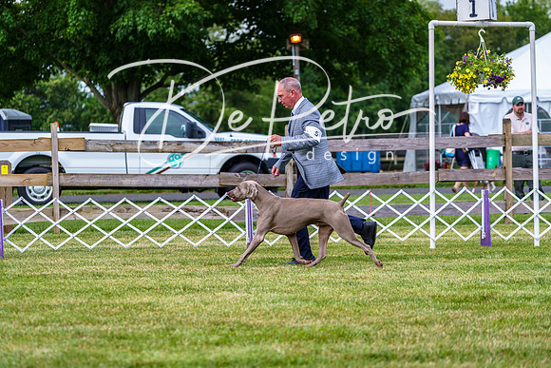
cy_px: 184
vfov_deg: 10.9
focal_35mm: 126
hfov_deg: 16.3
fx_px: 1929
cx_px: 276
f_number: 4
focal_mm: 126
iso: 250
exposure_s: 1/500
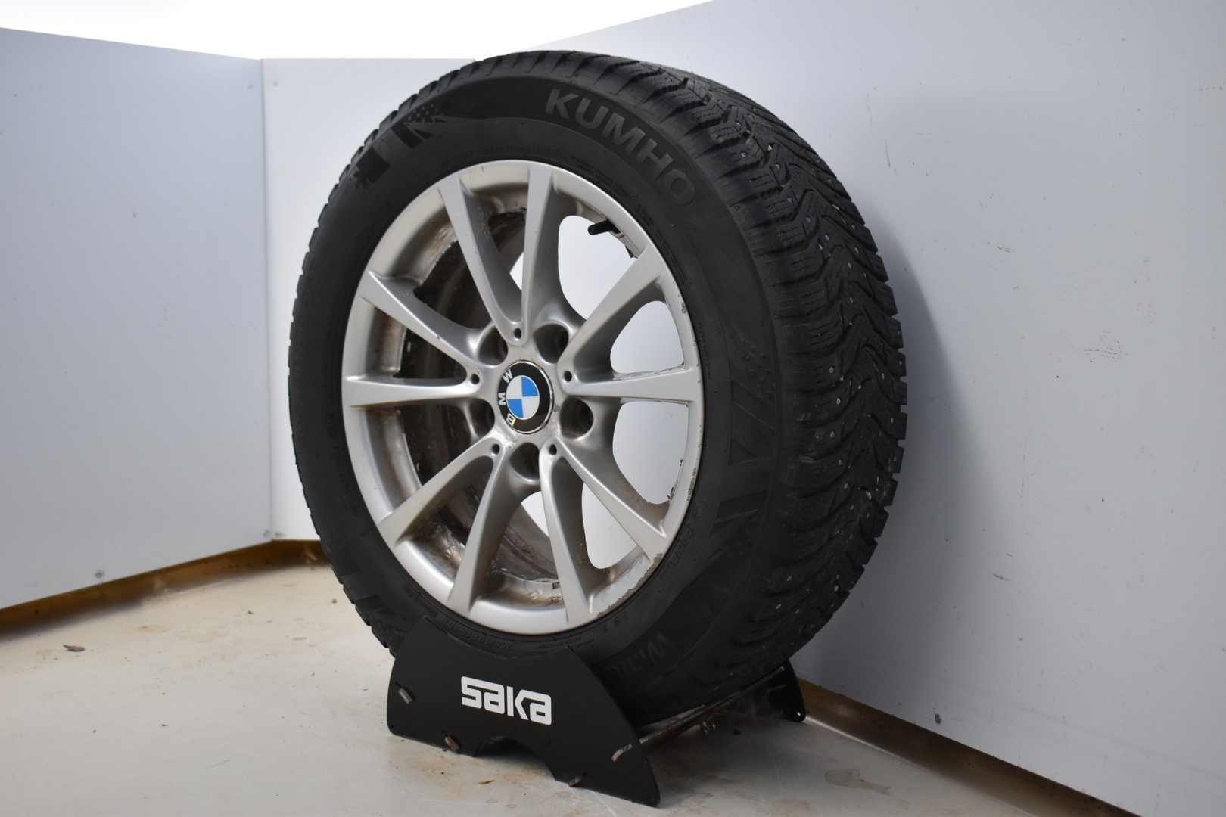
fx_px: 1532
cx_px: 613
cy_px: 408
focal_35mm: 45
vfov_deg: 29.9
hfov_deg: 43.6
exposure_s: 1/60
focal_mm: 30
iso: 1000
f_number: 4.2
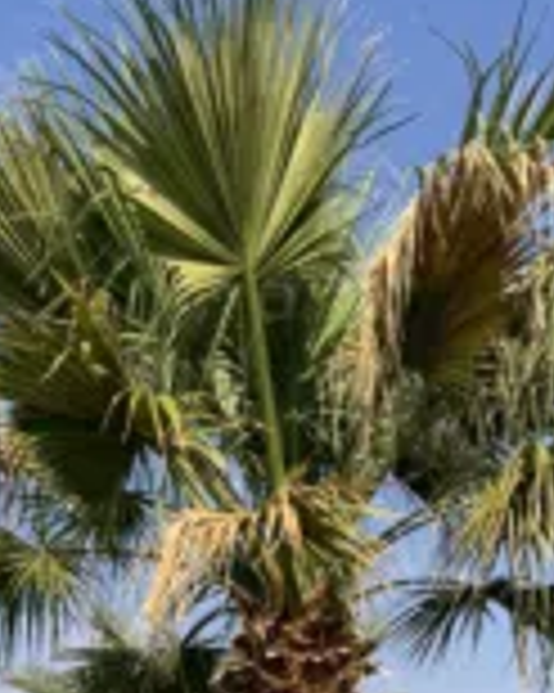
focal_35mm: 66
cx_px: 221
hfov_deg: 23.1
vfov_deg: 27.0
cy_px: 706
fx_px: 1354
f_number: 1.8
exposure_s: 1/1953
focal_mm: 4.25
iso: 25
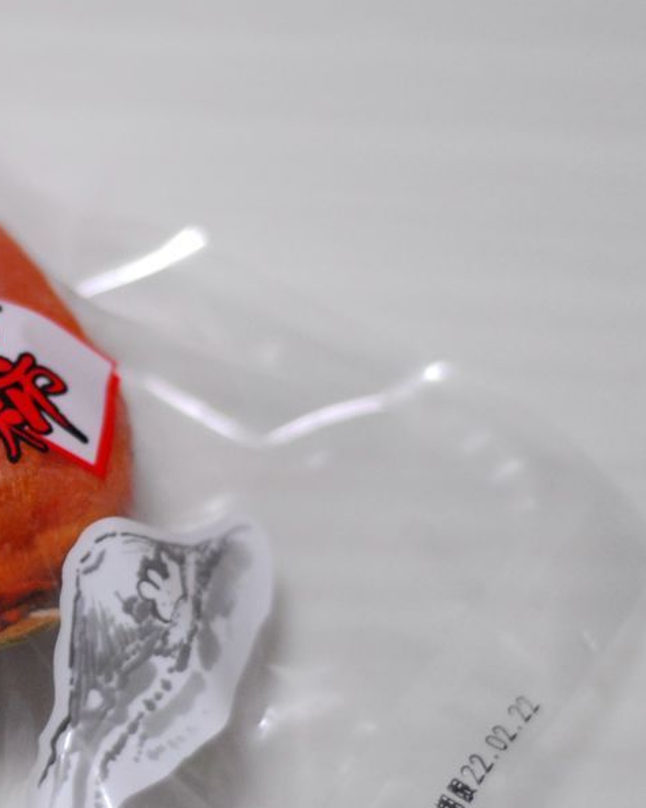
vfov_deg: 12.7
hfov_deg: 10.1
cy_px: 421
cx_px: -58
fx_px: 3634
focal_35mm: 152
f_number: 1.8
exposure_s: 1/160
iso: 800
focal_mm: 50
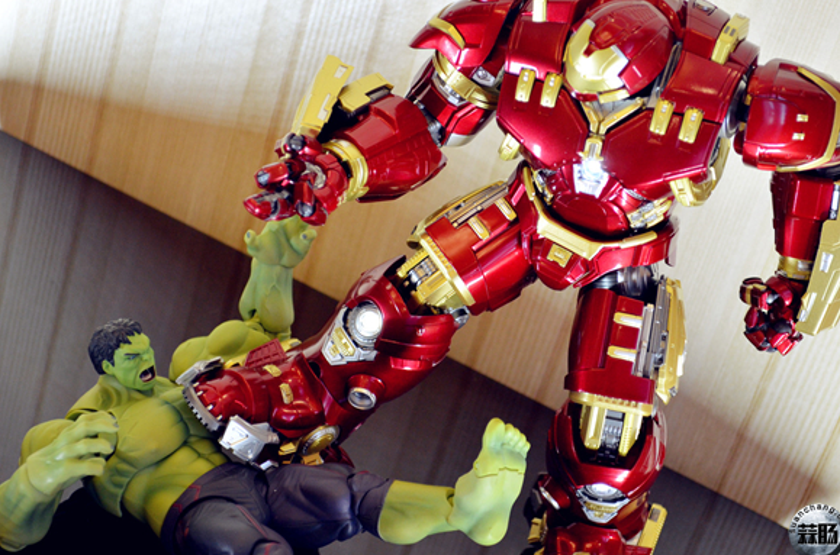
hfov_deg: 23.8
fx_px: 1991
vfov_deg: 15.9
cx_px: 415
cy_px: 278
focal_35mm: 86
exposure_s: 1/30
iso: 1000
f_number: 5.6
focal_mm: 55
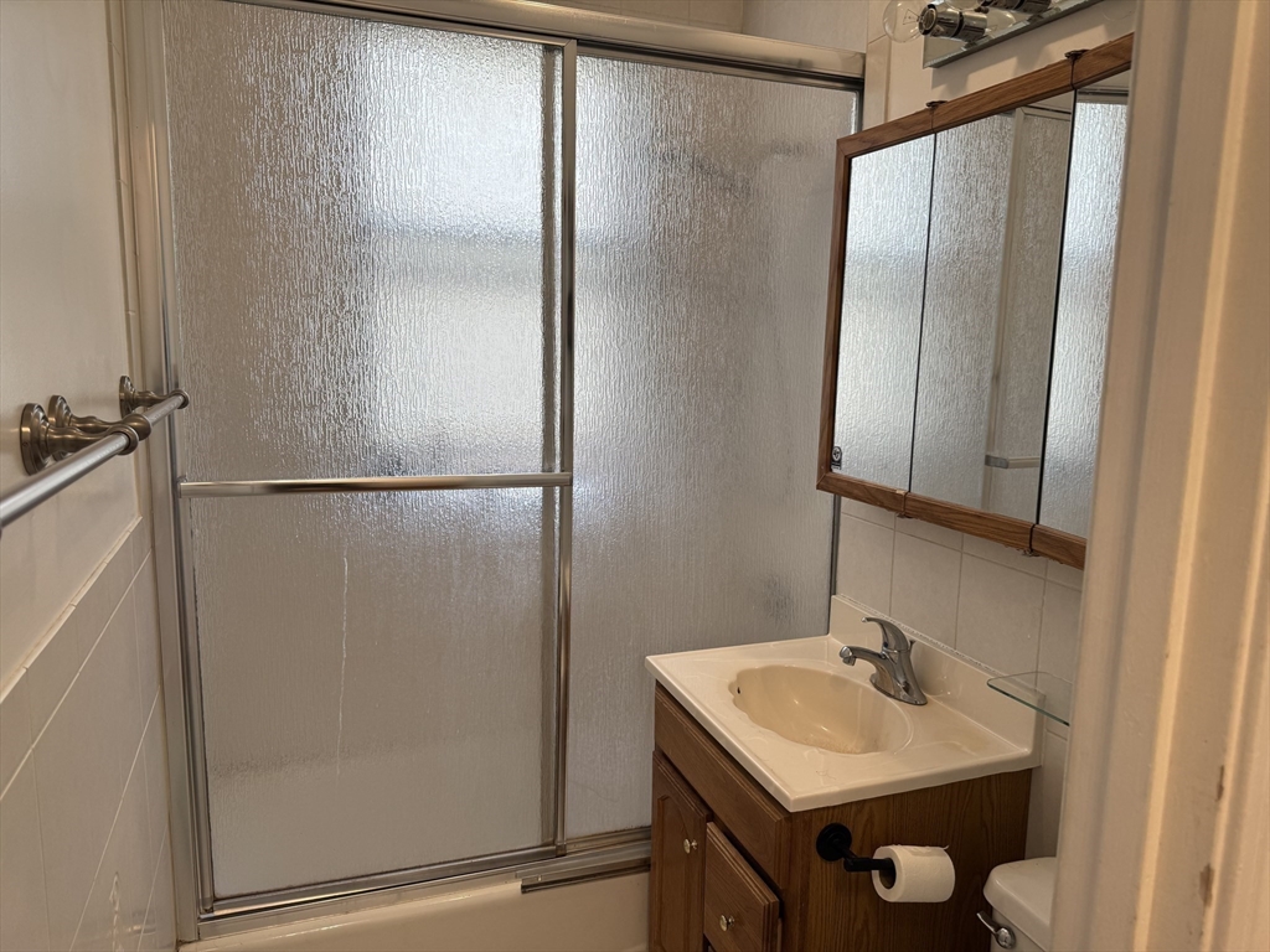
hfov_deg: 71.6
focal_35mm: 24
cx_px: 635
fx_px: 881
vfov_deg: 56.8
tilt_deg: -9.3
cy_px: 476
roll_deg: -1.3
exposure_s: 1/120
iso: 100
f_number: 1.78
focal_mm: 6.76
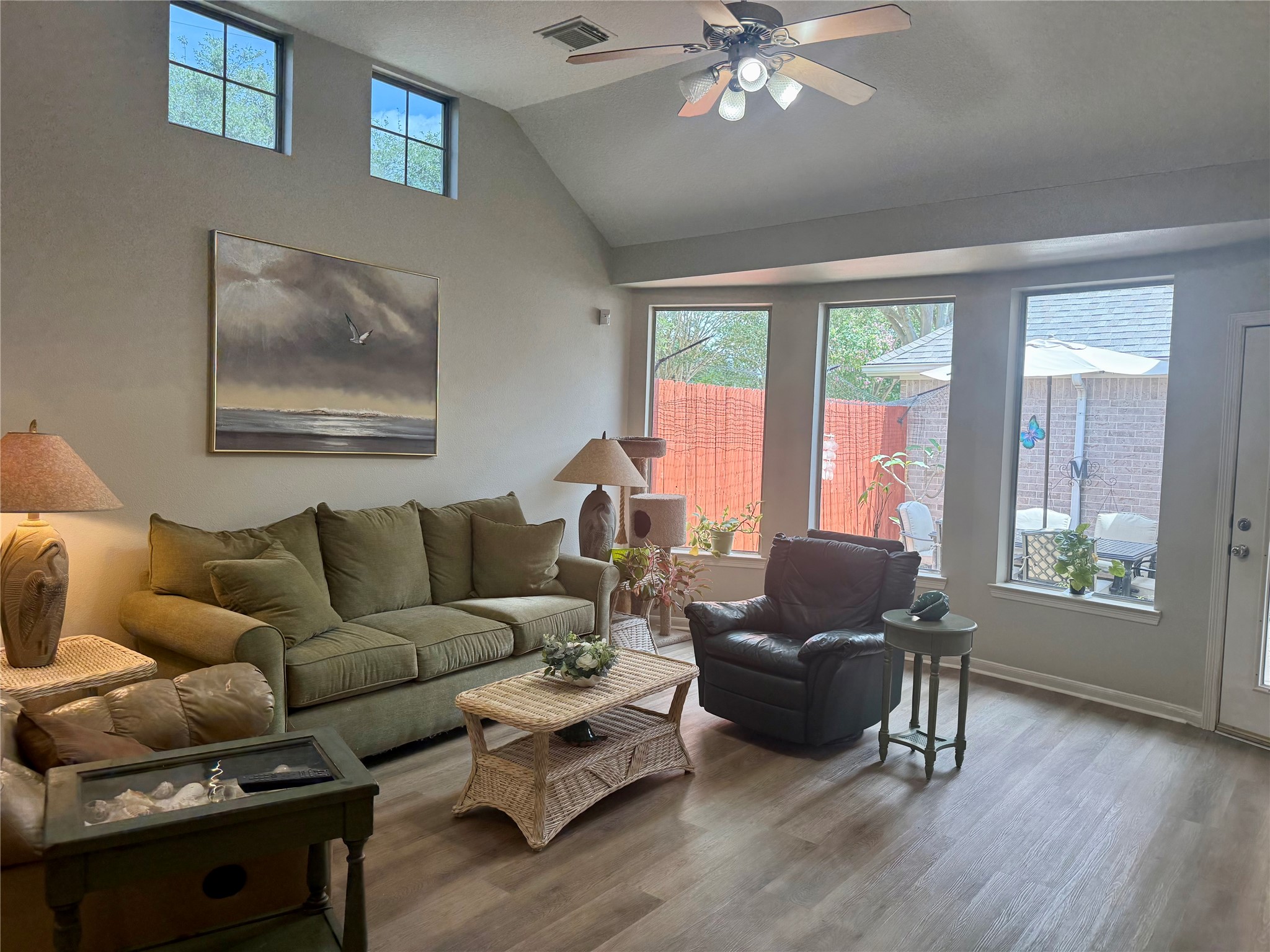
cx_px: 635
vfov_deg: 56.8
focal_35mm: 24
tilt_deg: -2.5
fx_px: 881
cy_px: 476
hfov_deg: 71.6
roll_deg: -1.1
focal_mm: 6.76
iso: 125
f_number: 1.78
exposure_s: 1/240
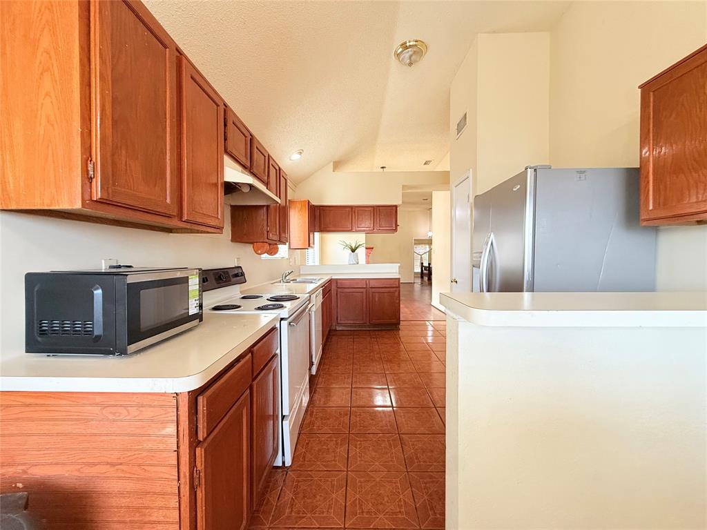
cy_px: 265
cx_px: 354
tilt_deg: -1.6
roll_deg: -0.6
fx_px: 286
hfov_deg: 102.1
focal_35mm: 14
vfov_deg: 85.7
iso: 250
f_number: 2.2
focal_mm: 2.22
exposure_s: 1/120
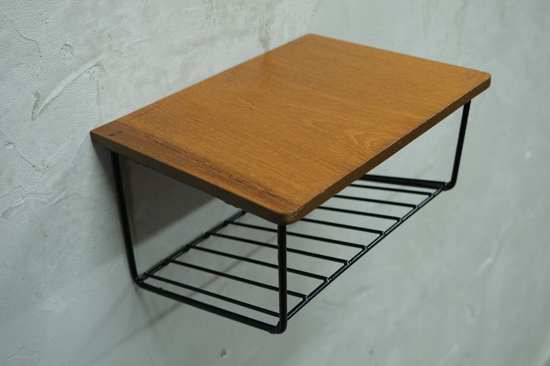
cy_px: 183
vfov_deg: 30.5
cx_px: 275
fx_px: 672
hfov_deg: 44.5
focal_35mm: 44
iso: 2500
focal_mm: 29.2
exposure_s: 1/42
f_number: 4
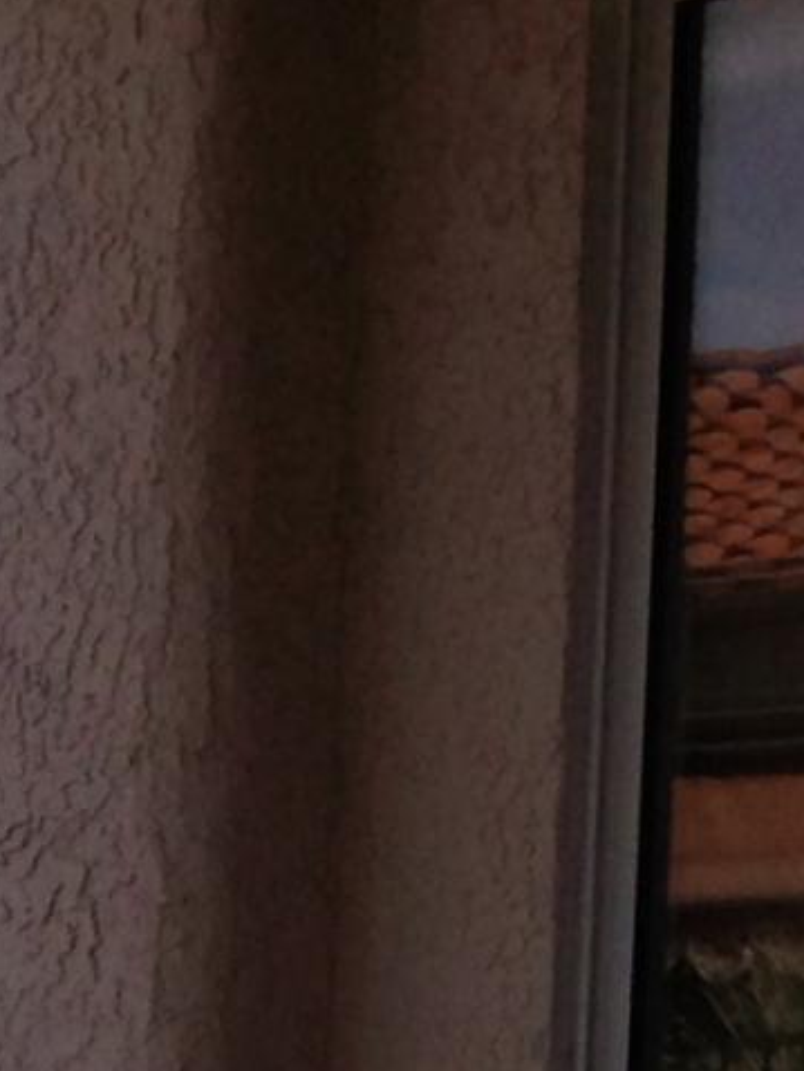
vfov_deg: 8.8
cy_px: 2469
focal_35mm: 207
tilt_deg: -11.0
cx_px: -1814
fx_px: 6405
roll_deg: +1.5
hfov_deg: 6.4
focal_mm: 4.12
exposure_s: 1/809
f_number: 2.4
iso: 50
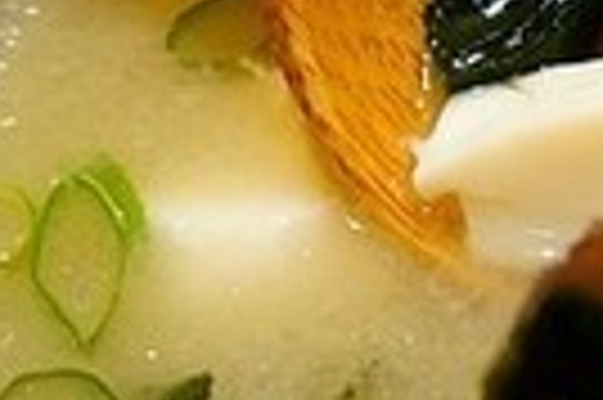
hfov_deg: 12.3
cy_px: 324
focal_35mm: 161
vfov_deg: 8.5
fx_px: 2693
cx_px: 832
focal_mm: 24
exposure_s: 1/60
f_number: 4
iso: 3200
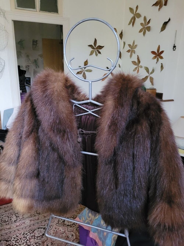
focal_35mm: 26
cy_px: 123
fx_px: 184
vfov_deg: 67.3
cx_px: 92
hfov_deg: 53.1
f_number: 1.8
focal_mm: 5.4
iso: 1250
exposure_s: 1/25
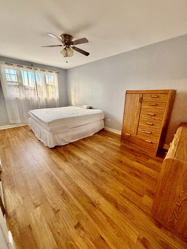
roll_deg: -1.5
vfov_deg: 102.1
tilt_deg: -16.3
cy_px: 124
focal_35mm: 14
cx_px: 94
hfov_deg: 85.7
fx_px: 101
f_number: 2.2
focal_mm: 2.22
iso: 400
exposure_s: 1/60
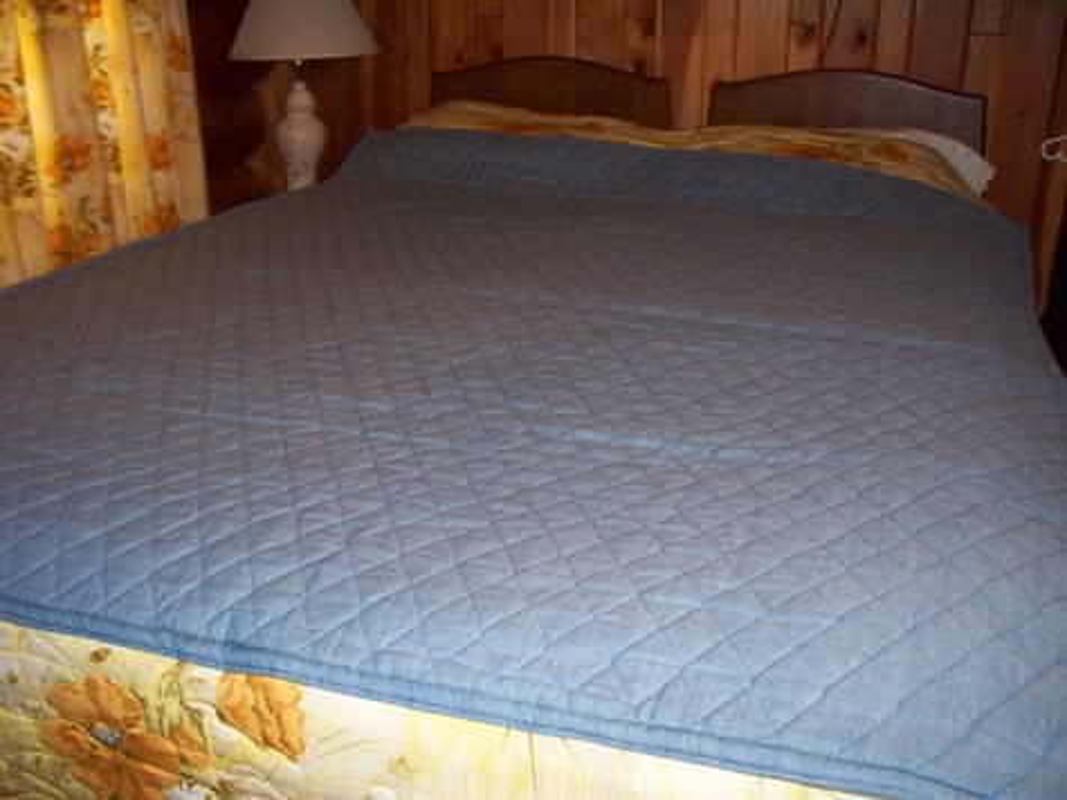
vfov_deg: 39.6
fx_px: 1109
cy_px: 400
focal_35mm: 36
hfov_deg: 51.4
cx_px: 534
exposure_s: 1/30
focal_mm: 7.54
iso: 200
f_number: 2.8
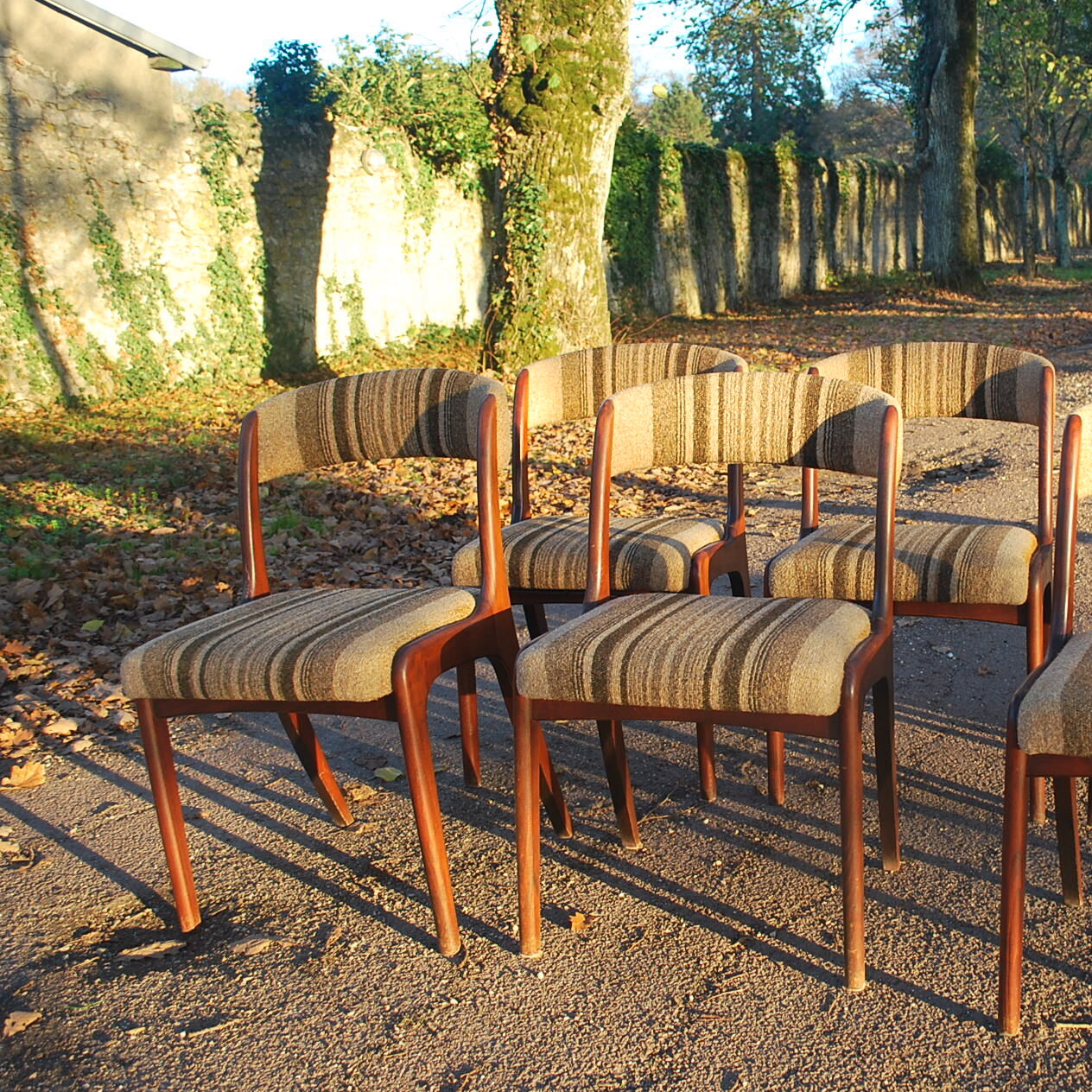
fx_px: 1535
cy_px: 536
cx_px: 809
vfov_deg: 39.2
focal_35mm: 43
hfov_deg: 38.2
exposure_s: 1/100
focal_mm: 22
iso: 200
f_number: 5
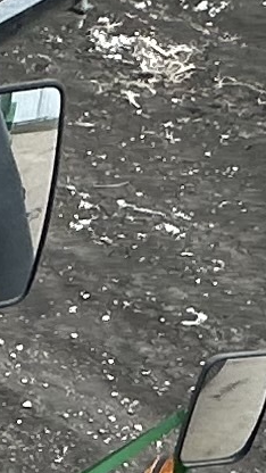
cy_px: 874
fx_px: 1856
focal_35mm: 148
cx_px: -416
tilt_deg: -48.3
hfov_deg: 7.5
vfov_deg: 13.0
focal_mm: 2.22
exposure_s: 1/167
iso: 40
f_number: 2.2
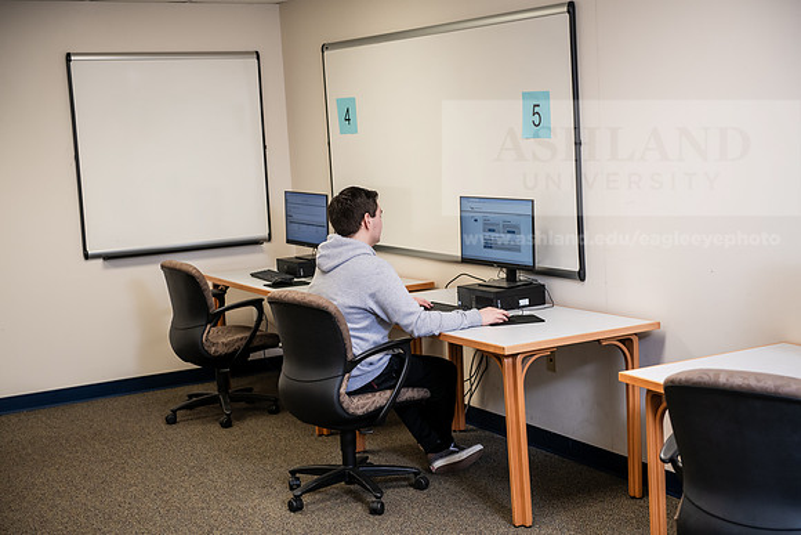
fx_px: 1246
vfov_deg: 24.2
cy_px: 268
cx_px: 400
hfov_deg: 35.6
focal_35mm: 56
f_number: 3.5
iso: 640
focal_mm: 56
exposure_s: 1/160
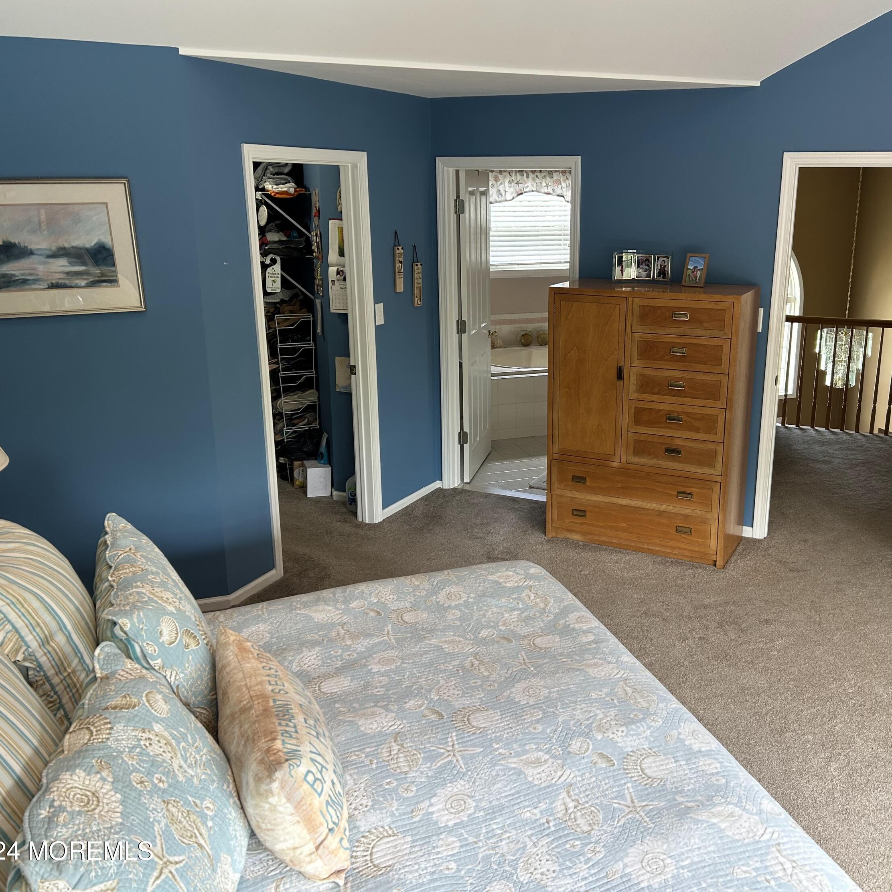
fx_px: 904
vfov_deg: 52.5
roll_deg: -0.2
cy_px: 441
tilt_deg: -15.4
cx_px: 545
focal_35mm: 31
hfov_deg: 52.1
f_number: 1.5
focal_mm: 5.7
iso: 80
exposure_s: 1/120
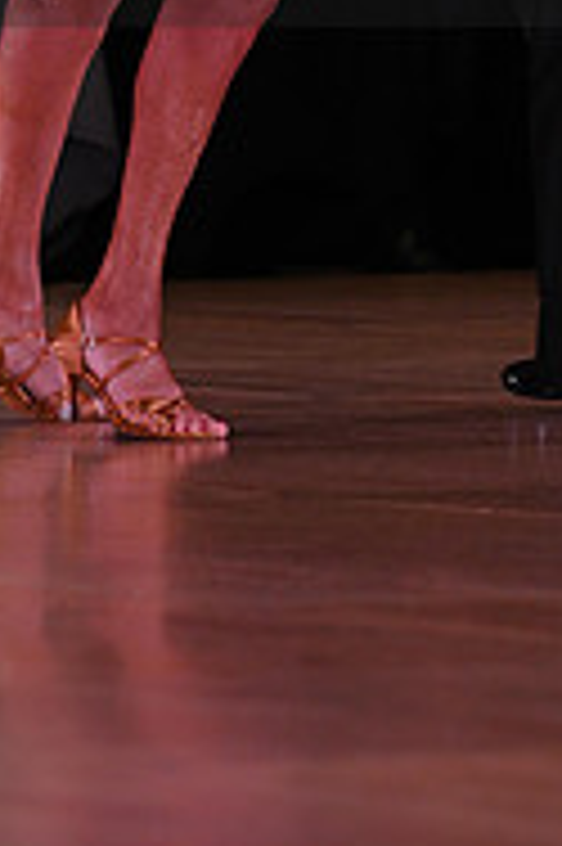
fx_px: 13043
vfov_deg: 3.7
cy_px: -122
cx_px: 506
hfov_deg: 2.5
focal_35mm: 556
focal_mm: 180
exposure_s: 1/500
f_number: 5
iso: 1600
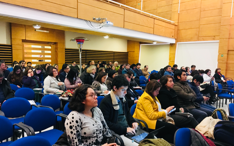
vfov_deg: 40.5
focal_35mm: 31
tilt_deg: -6.4
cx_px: 117
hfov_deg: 61.2
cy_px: 81
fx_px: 198
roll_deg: -2.4
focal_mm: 4.15
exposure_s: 1/17
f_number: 2.2
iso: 500
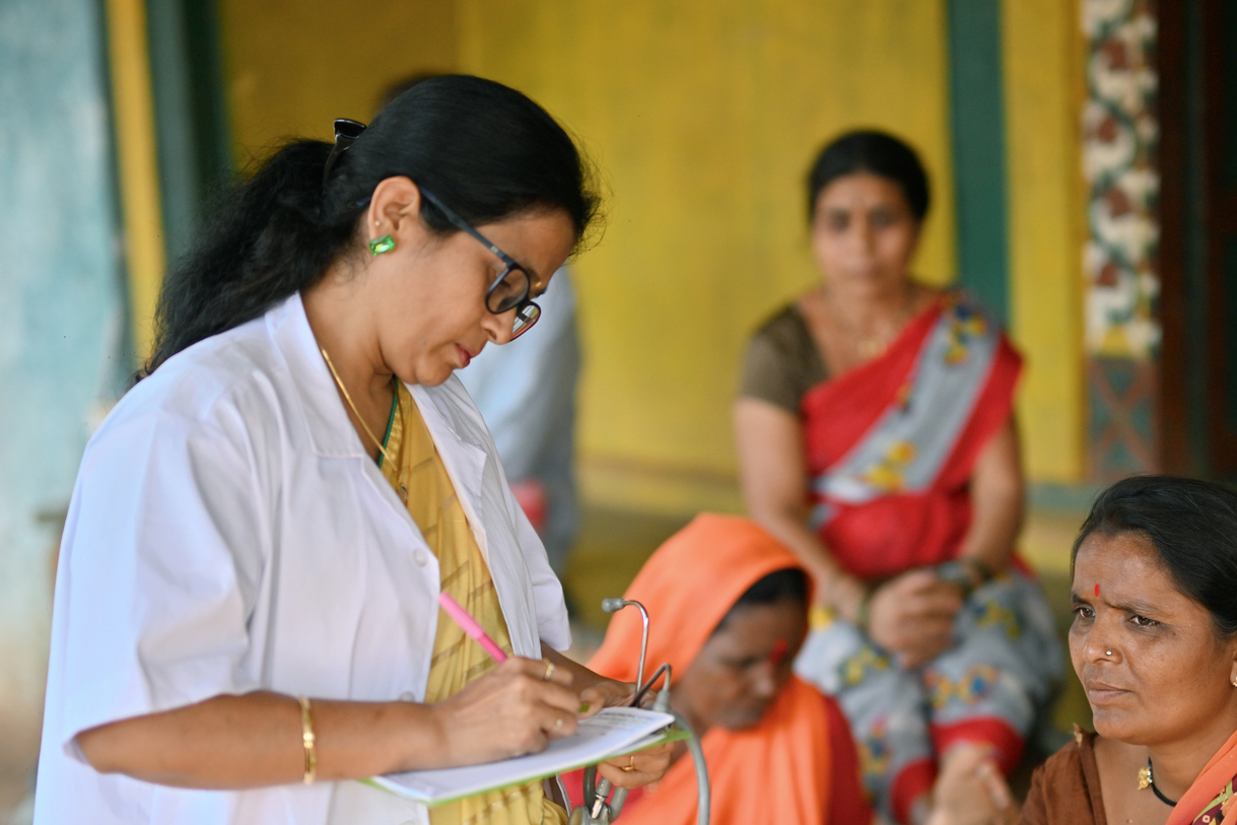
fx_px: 2990
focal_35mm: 87
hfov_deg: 23.3
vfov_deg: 15.6
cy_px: 647
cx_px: 758
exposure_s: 1/1600
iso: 100
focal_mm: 50
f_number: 1.2
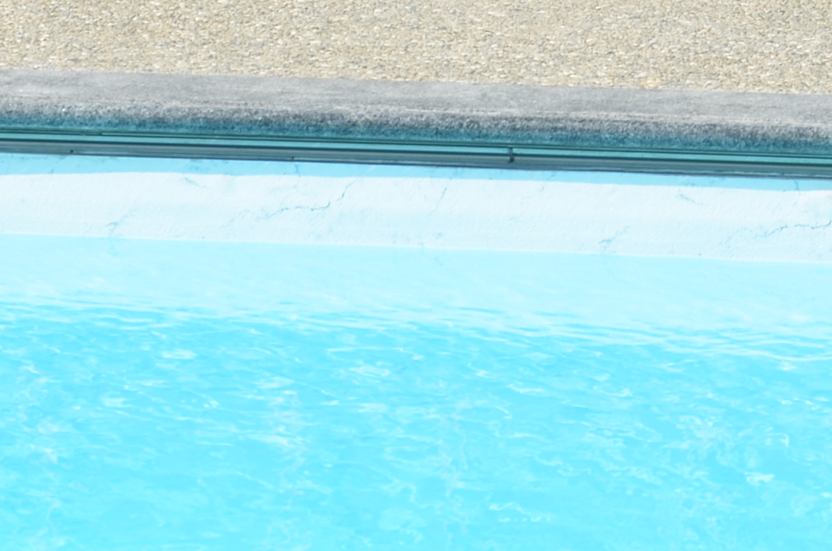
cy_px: -528
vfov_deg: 4.2
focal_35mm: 322
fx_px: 7425
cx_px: 167
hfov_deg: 6.4
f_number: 8
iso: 100
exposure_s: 1/250
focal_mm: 50
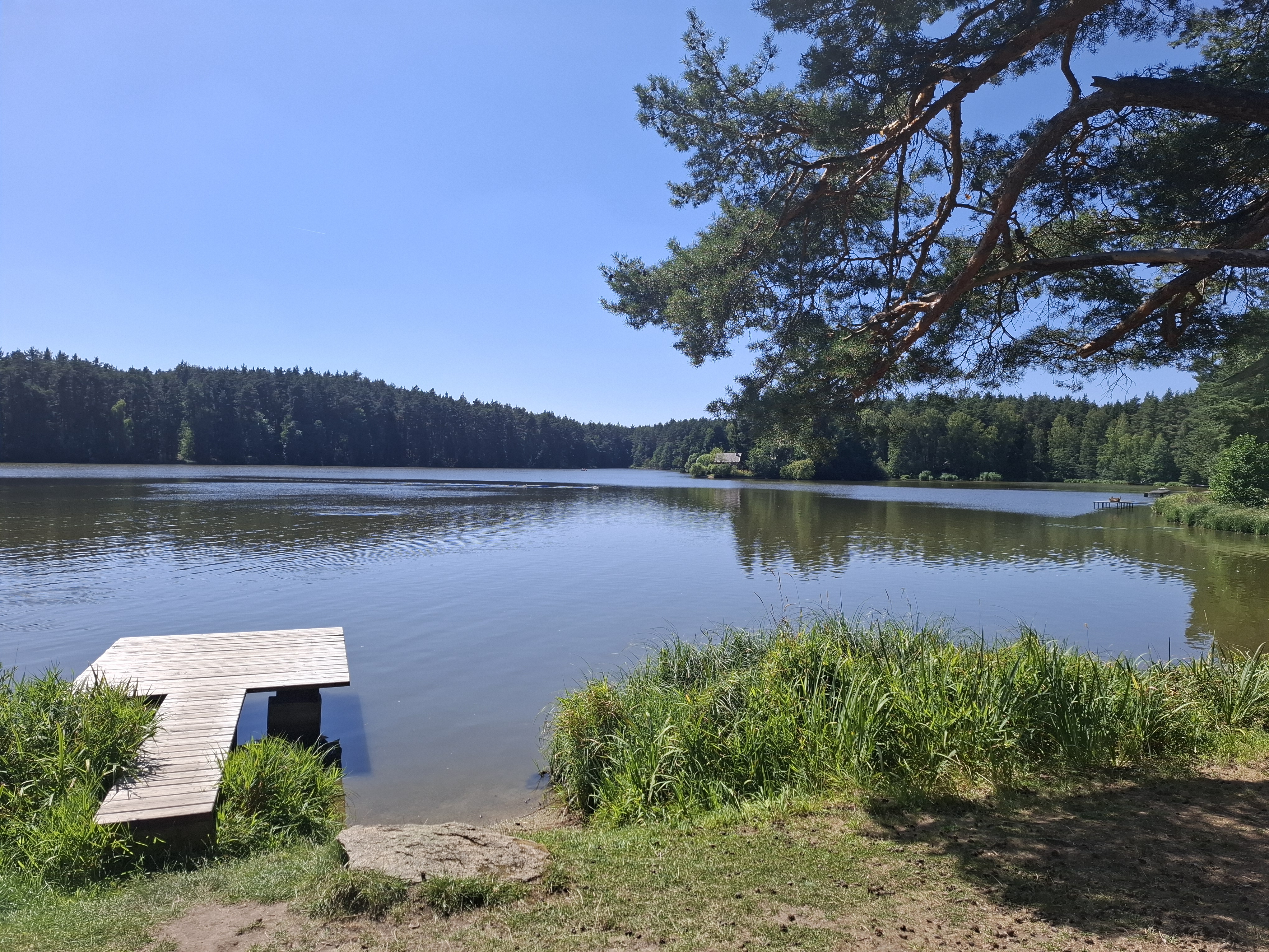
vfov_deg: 58.9
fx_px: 843
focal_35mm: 23
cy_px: 476
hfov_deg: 73.9
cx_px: 634
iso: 50
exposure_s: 1/2058
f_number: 1.8
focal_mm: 5.54
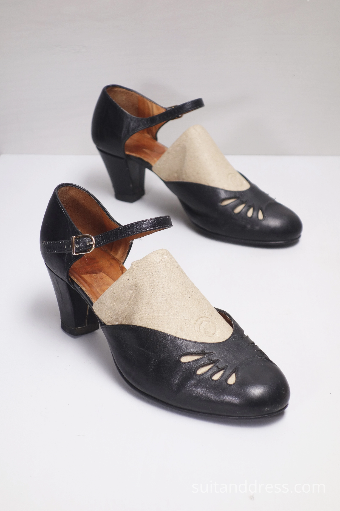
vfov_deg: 23.1
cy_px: 256
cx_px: 170
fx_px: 1247
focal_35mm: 88
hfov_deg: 15.5
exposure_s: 1/100
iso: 400
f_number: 4.5
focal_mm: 32.52
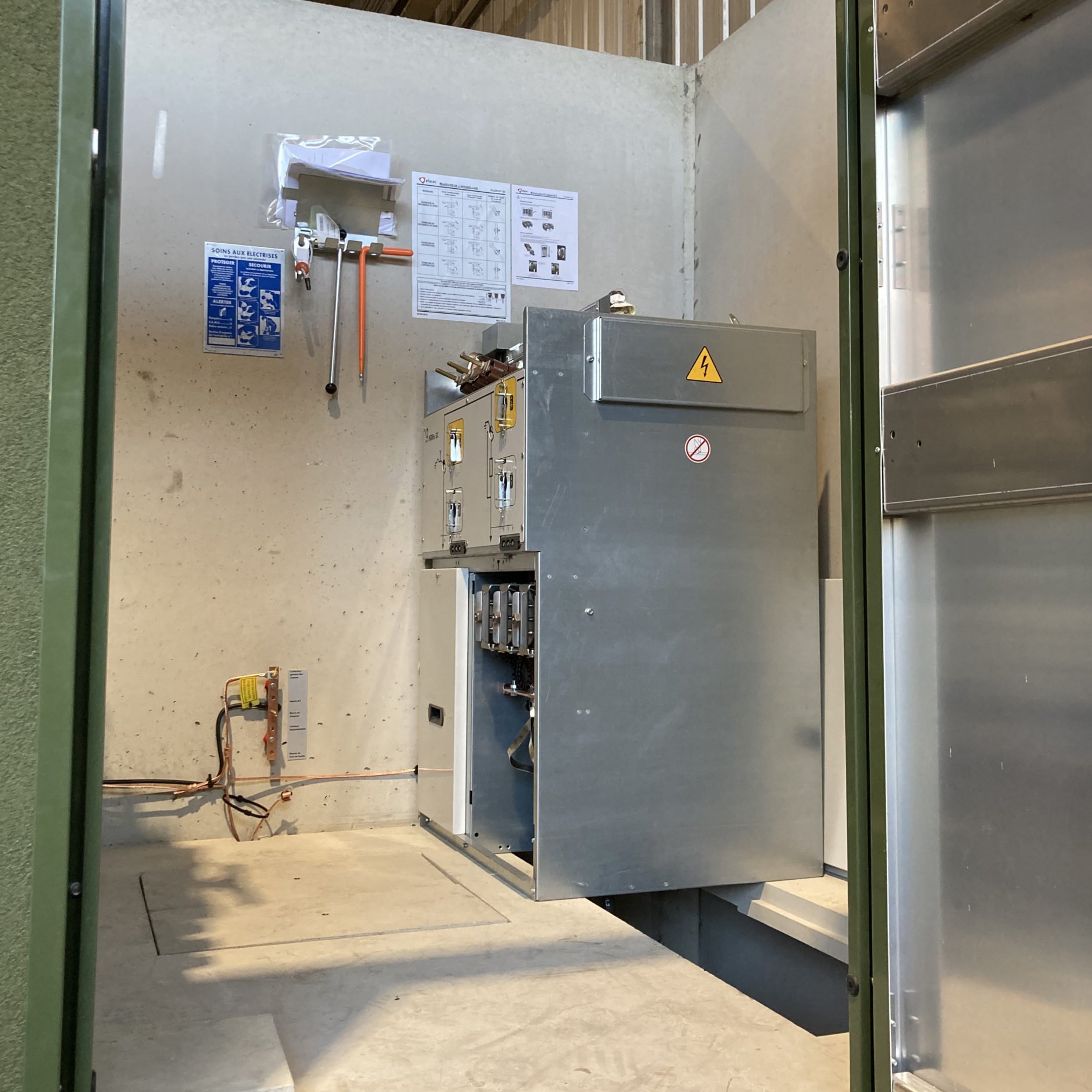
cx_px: 542
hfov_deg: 48.5
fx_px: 1213
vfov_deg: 48.4
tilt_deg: +4.6
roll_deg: -1.3
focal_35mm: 34
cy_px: 484
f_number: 1.8
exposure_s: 1/60
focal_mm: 3.99
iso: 125
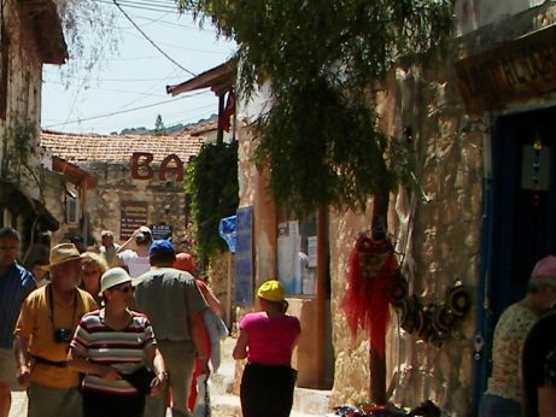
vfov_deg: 14.8
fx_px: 1607
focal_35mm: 100
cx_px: 29
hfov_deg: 19.2
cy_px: 262
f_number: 2.8
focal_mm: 6
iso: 50
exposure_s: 1/800
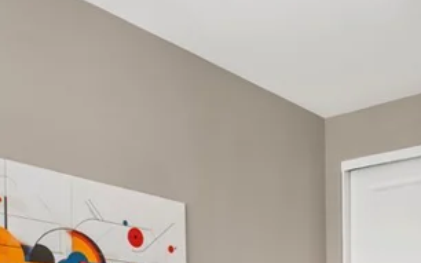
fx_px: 665
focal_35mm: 58
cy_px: 368
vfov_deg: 20.0
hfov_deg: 34.0
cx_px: 341
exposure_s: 1/1.25
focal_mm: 17
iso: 400
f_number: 8
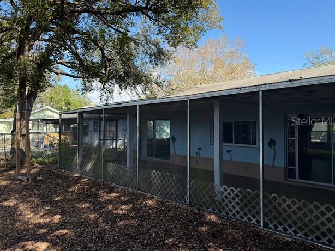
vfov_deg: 54.9
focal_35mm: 25
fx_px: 242
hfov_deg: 69.4
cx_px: 169
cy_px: 121
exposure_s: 1/1770
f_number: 1.78
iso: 100
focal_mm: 6.76
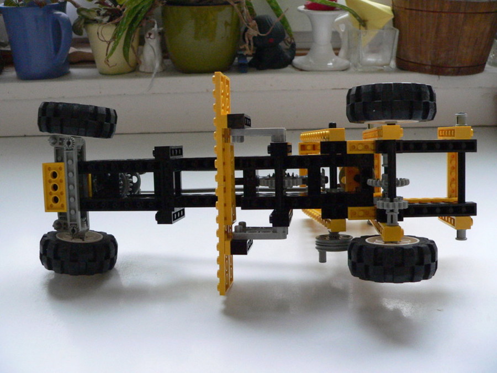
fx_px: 517
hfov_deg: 51.4
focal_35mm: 36
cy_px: 186
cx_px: 248
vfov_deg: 39.7
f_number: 2.8
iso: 400
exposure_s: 1/20
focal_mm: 6
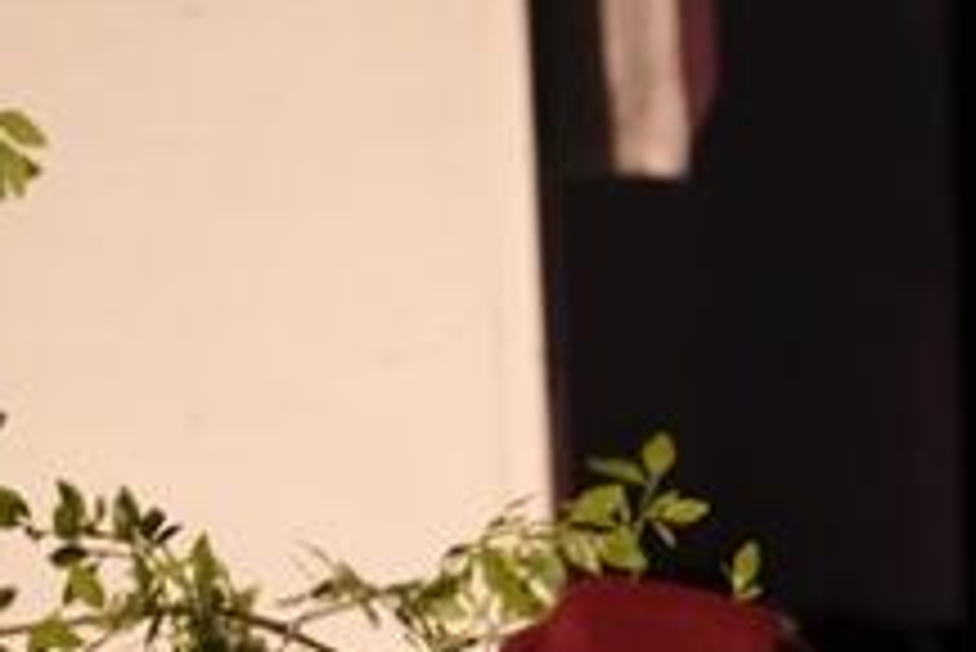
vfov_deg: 1.6
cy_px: 1331
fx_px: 23602
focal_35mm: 870
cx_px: 1120
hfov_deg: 2.4
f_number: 2.8
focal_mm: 140
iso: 1600
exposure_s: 1/250
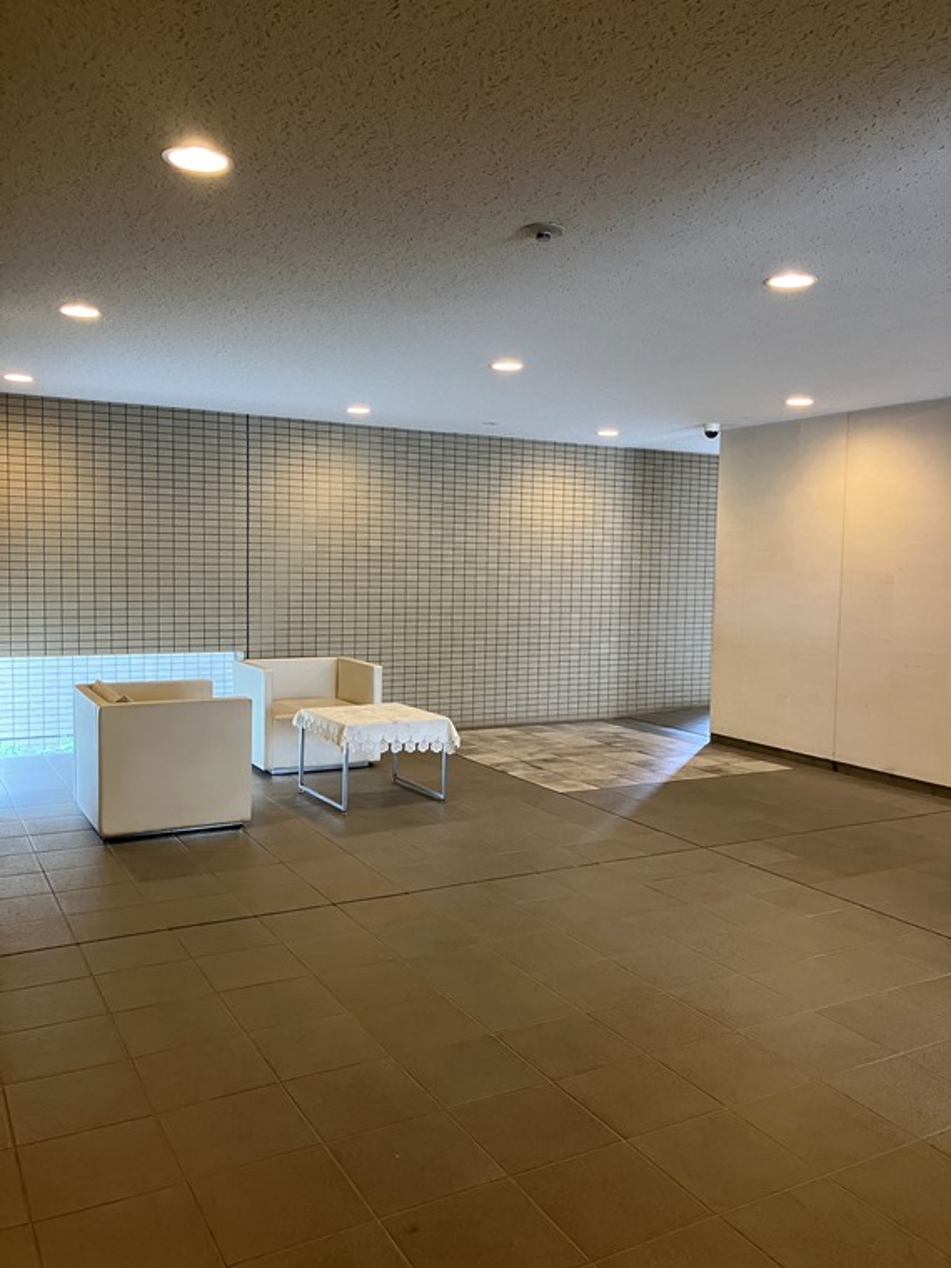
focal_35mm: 28
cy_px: 634
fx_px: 1026
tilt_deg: -4.1
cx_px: 476
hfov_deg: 49.7
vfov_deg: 63.4
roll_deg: -0.6
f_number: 1.8
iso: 250
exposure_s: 1/60
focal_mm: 3.99
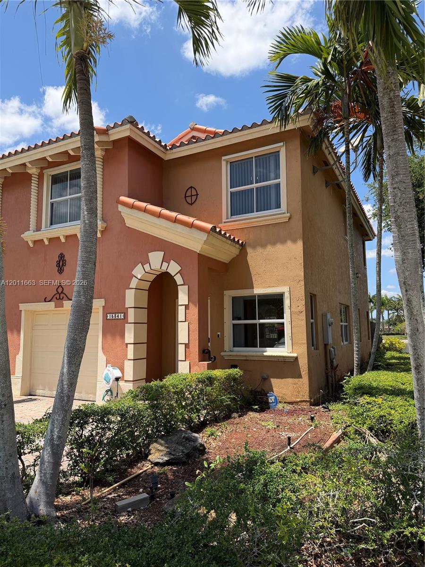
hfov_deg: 56.8
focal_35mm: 24
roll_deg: +1.0
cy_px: 284
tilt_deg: +7.5
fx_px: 393
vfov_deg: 71.6
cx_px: 212
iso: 100
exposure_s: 1/3953
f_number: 1.78
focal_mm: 6.76
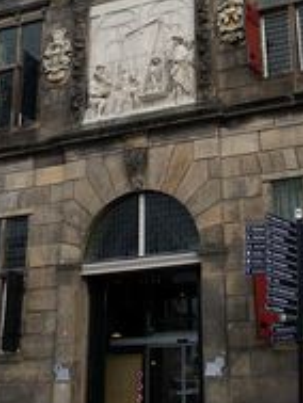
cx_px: 190
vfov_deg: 34.4
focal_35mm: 55
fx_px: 641
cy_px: 113
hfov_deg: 26.5
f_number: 2.2
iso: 125
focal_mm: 3.81
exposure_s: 1/430
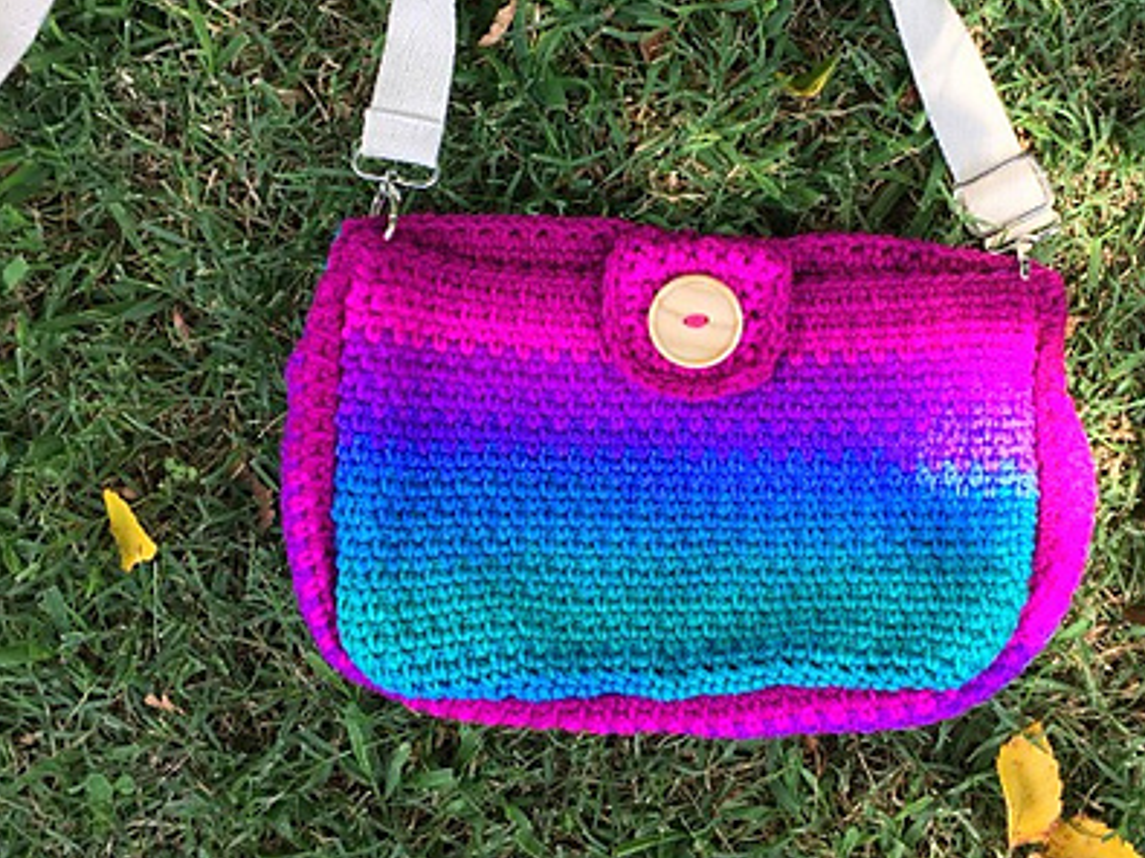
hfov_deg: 40.3
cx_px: 681
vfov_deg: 30.7
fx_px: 1554
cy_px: 293
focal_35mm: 47
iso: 25
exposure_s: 1/120
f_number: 2.2
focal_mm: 4.15
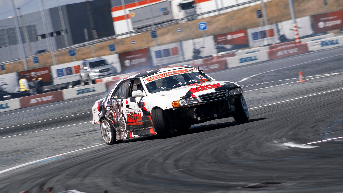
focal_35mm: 295
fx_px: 2680
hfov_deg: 7.3
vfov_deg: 4.1
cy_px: 92
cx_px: 203
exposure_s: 1/125
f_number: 7.1
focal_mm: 150
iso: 100
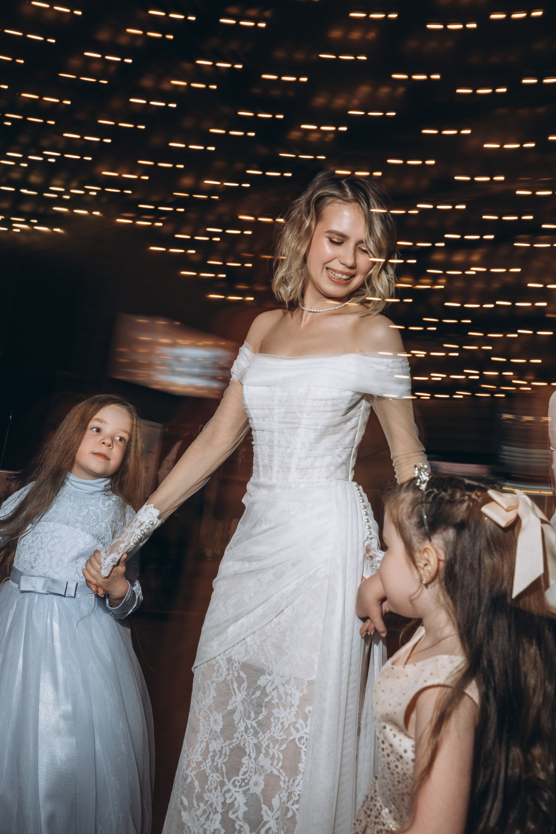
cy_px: 417
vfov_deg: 58.7
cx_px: 278
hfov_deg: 41.1
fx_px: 741
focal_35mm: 32
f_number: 5.6
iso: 640
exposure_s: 1/40
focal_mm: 32
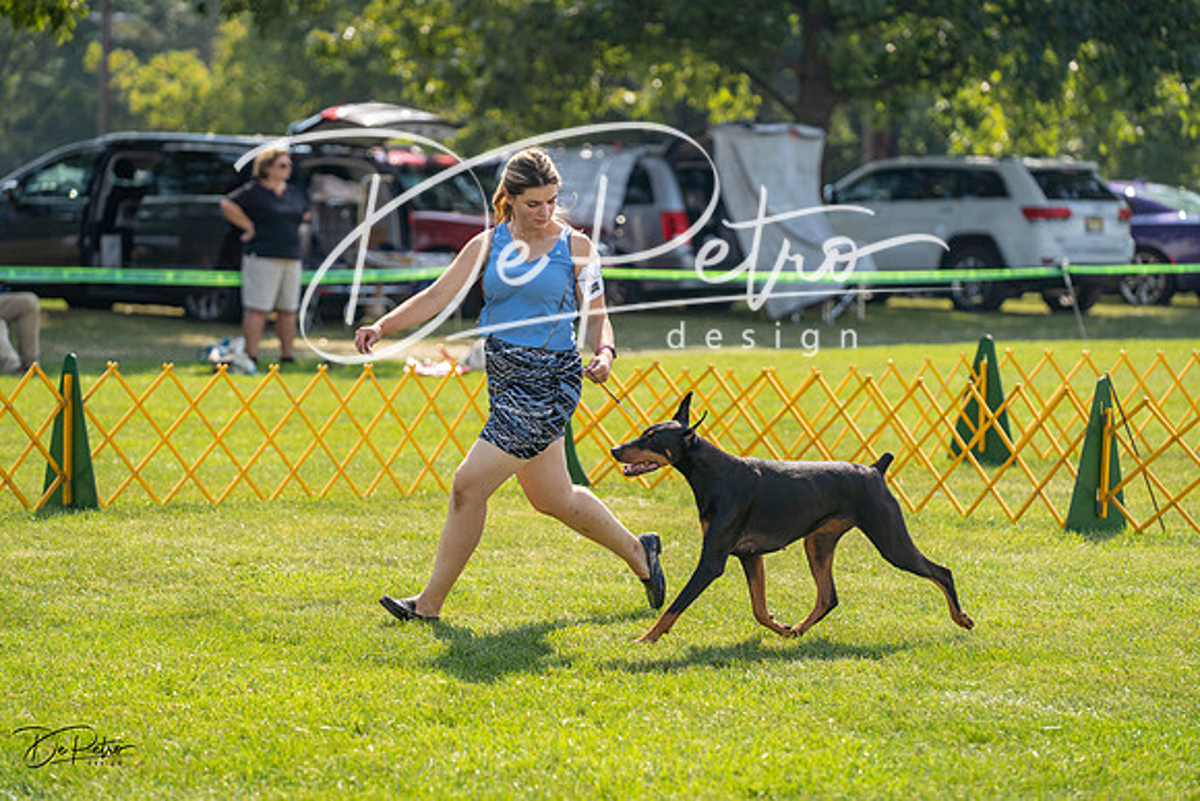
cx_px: 600
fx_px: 5201
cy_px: 400
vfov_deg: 8.8
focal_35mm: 156
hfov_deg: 13.2
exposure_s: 1/1600
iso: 200
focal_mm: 156
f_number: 3.5
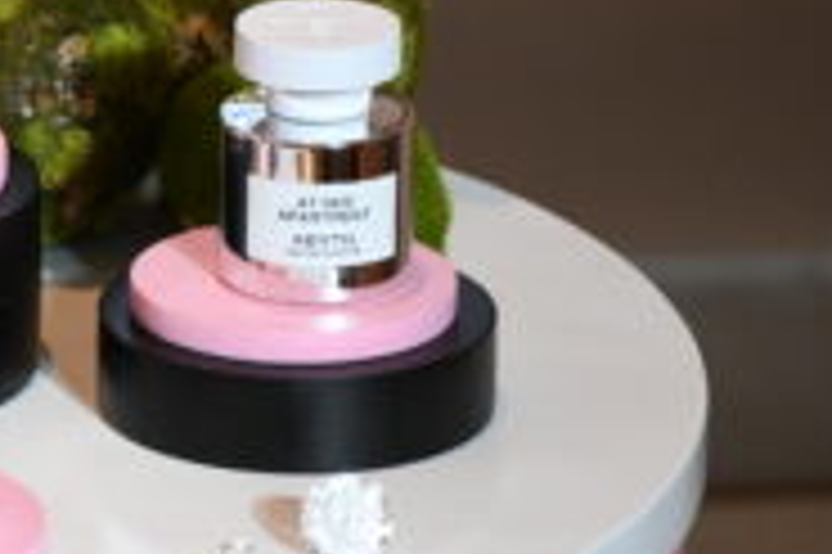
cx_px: -841
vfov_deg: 2.7
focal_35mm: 499
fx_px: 11522
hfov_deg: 4.1
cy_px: -207
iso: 400
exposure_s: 1/100
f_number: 4
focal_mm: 120
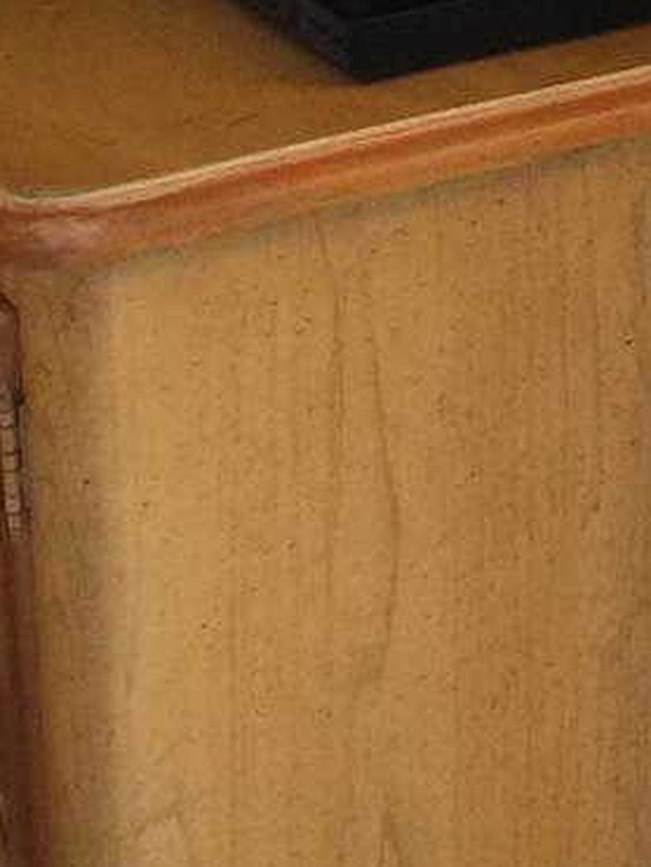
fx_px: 3935
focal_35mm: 157
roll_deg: +2.3
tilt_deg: -10.1
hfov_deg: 9.2
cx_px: 987
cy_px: -550
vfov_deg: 11.9
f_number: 2.2
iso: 50
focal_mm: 4.15
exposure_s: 1/15
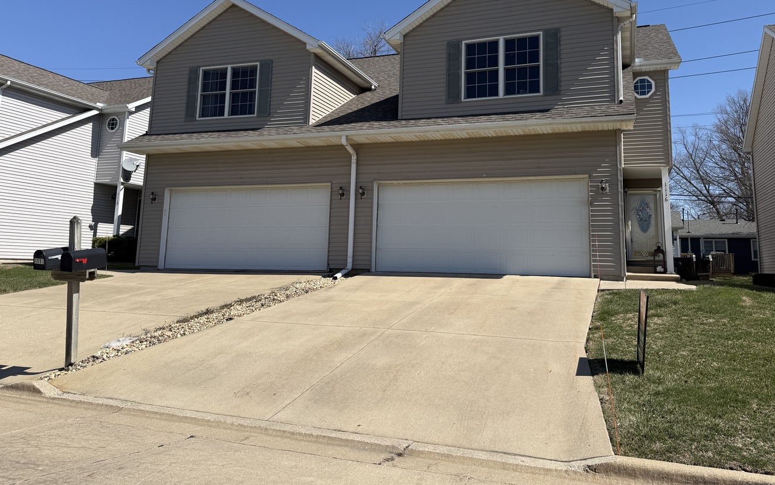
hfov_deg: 66.3
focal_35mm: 28
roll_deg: -1.6
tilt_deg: +8.3
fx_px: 591
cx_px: 422
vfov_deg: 44.0
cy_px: 169
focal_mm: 6.76
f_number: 1.78
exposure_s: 1/5714
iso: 80
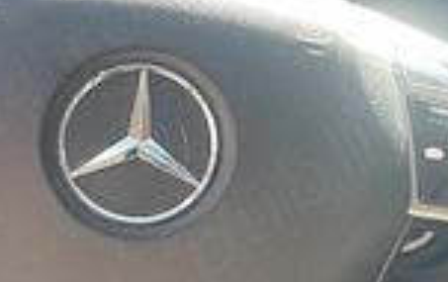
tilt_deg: -30.5
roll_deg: -9.7
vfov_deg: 12.5
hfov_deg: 19.7
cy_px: 169
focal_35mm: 105
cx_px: 163
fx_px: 1284
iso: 80
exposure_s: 1/121
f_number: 1.6
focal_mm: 5.1
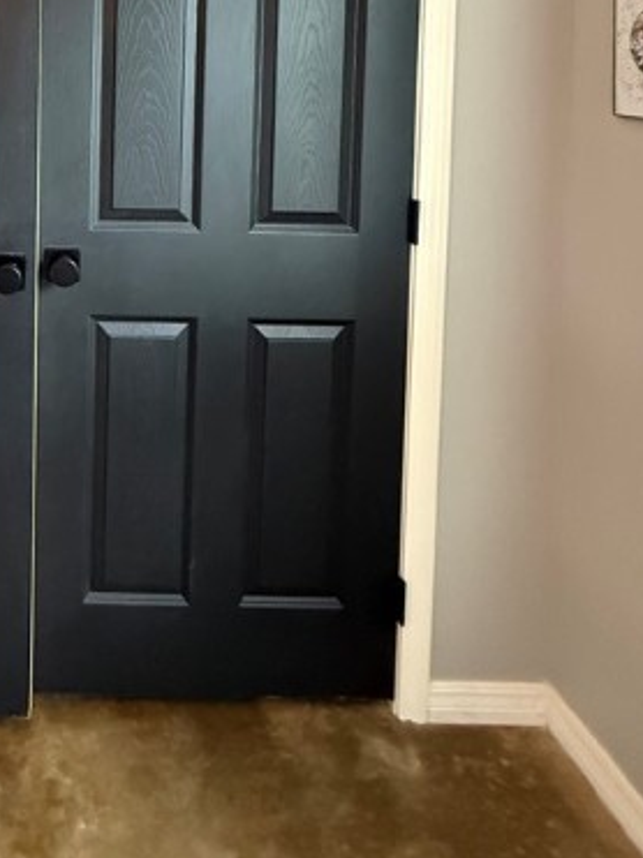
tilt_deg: -3.4
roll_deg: +0.6
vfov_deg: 54.0
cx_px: 44
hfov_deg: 43.3
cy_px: 88
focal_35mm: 29
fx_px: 719
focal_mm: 2.22
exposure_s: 1/60
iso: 1000
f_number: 2.2
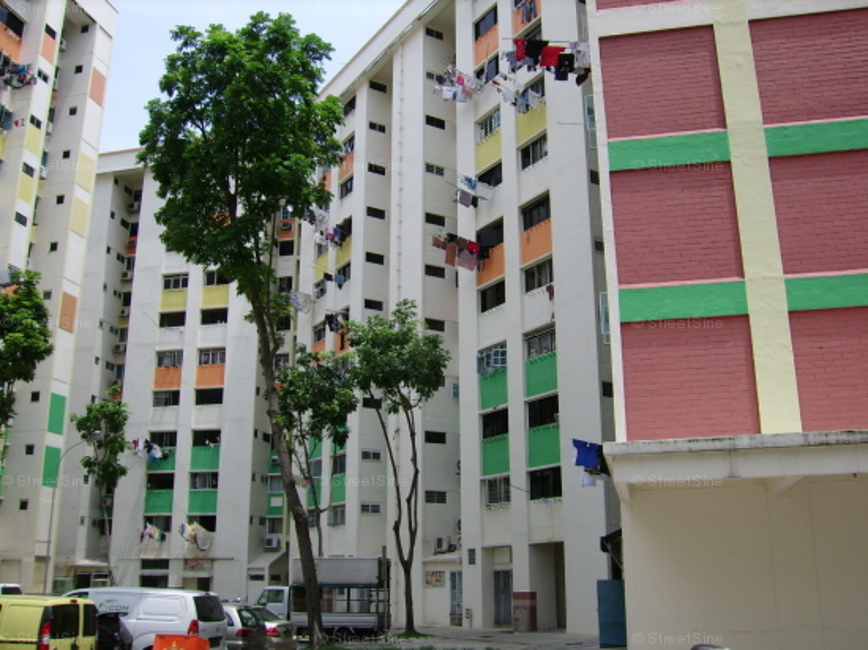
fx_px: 877
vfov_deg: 40.7
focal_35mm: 35
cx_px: 434
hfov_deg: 52.6
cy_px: 325
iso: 50
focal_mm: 5.95
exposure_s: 1/420
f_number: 5.8
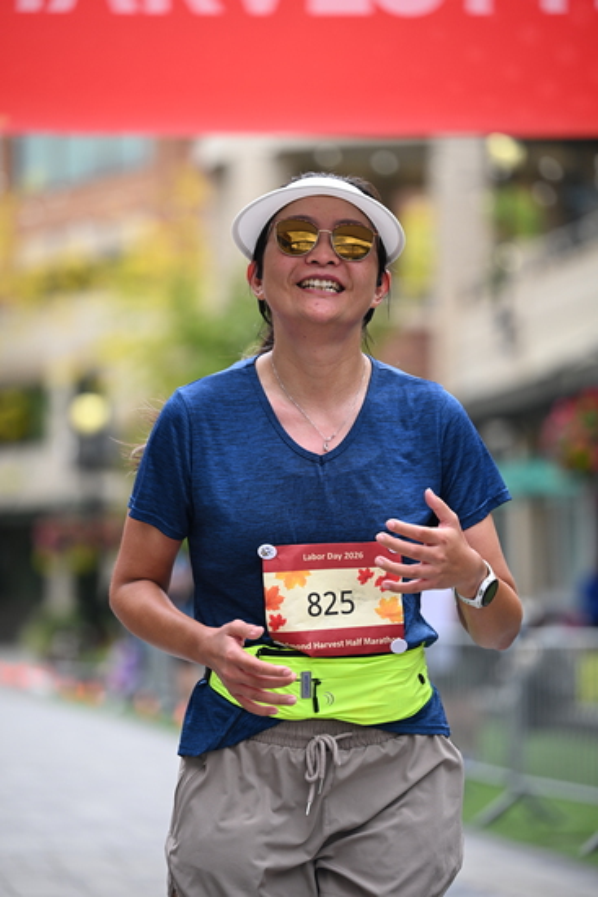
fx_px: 3237
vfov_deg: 15.8
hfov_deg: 10.6
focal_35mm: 130
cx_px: 299
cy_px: 448
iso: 640
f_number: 2.8
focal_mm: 130
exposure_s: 1/2500
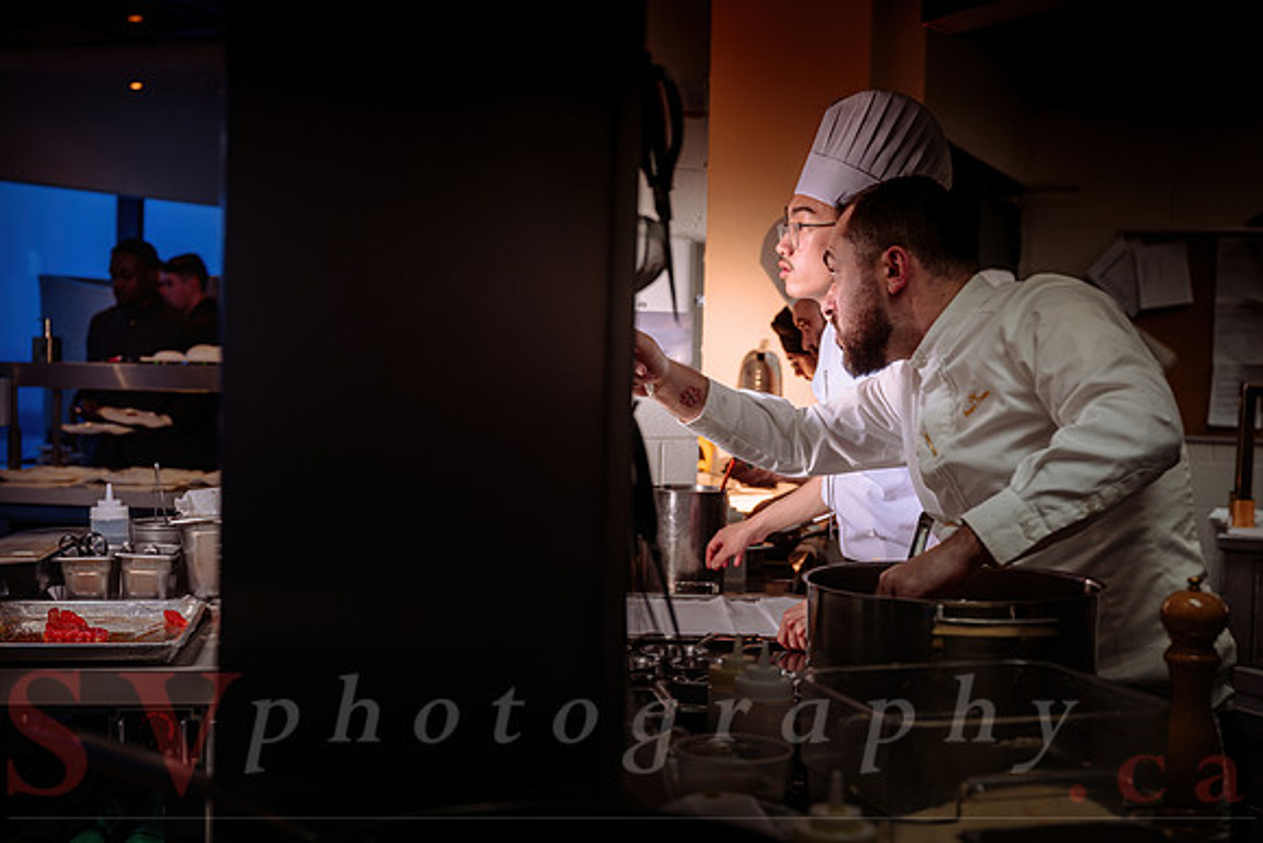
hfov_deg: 40.3
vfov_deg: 27.5
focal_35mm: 49
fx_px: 1719
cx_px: 632
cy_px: 422
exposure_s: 1/100
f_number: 4
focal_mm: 49
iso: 100
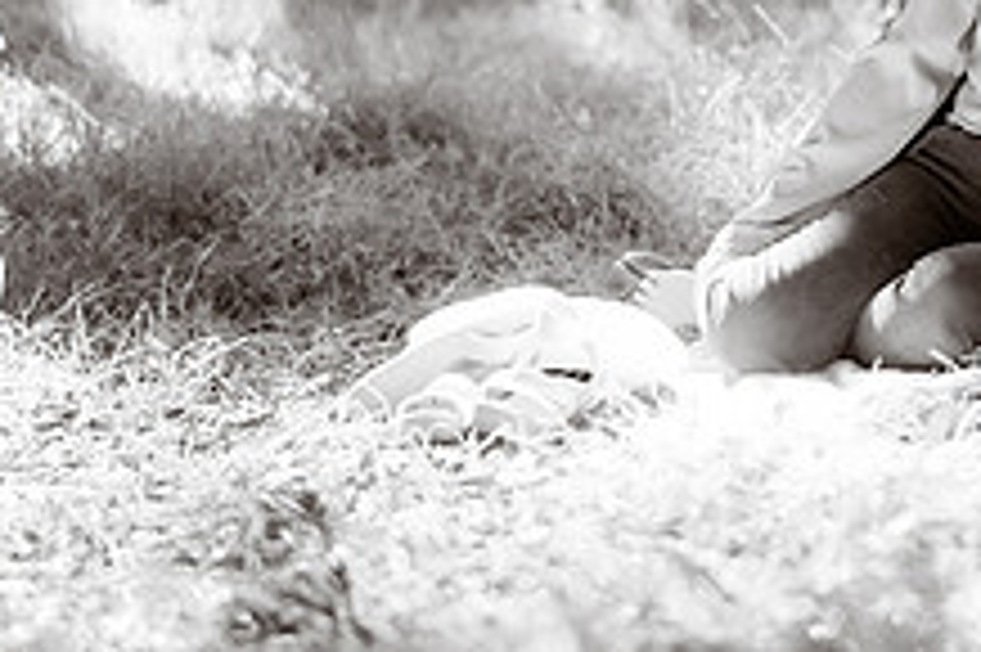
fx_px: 3621
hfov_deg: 15.2
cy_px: -106
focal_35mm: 133
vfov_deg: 10.2
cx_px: 950
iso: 200
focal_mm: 50
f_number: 1.4
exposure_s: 1/500
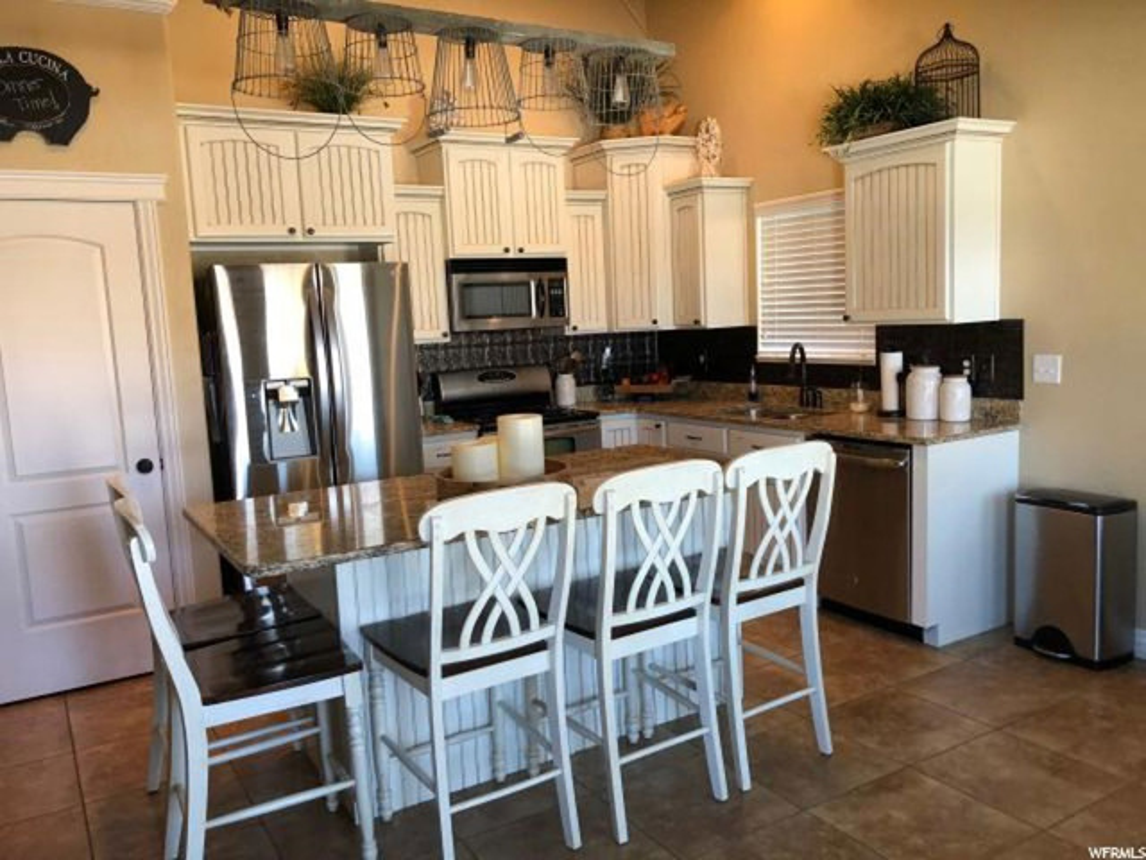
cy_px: 430
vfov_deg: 48.2
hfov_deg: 61.7
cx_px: 573
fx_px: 960
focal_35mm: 29
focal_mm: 3.99
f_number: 1.8
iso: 32
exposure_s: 1/30
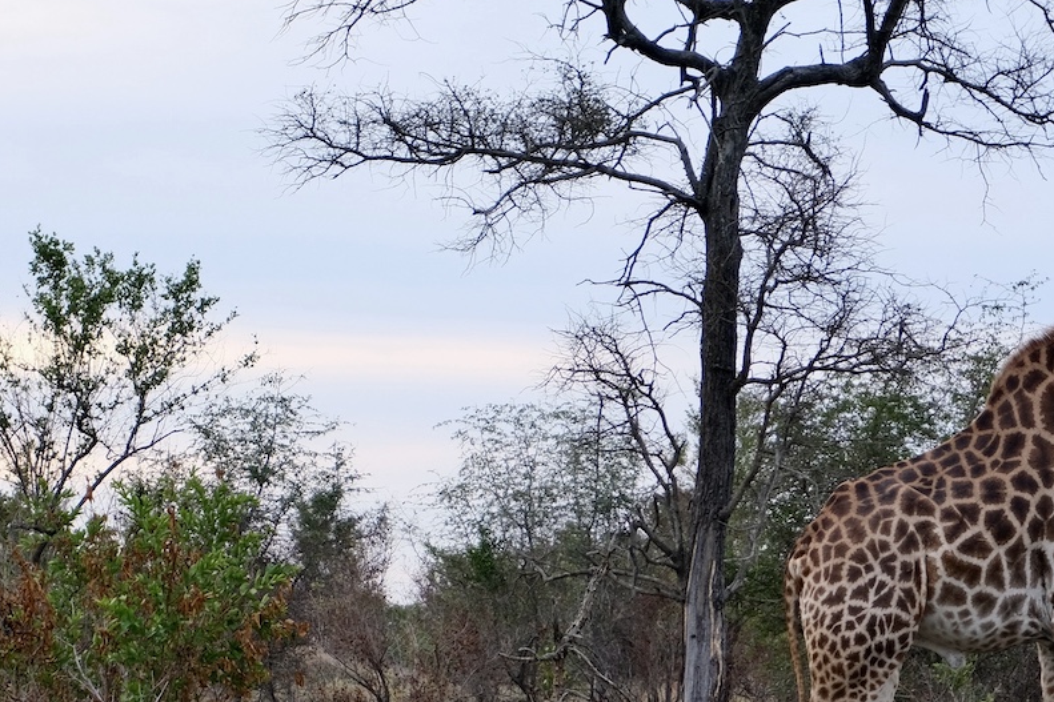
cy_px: 454
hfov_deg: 15.8
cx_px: 889
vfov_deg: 10.6
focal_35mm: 129
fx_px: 3776
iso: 320
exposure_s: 1/100
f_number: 5.6
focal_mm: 45
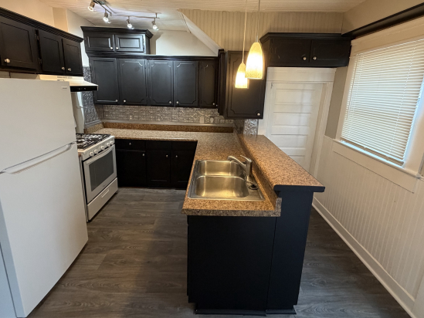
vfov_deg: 74.2
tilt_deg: -12.8
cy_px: 134
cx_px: 212
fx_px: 208
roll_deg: -1.6
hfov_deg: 91.0
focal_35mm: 17
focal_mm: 2.22
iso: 500
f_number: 2.2
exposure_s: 1/60
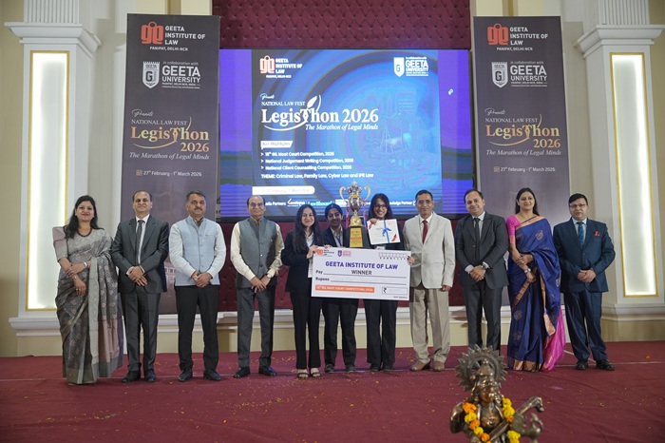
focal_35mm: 34
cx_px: 332
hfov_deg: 55.8
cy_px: 222
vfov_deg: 38.8
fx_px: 628
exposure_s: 1/160
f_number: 2.8
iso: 1600
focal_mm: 34
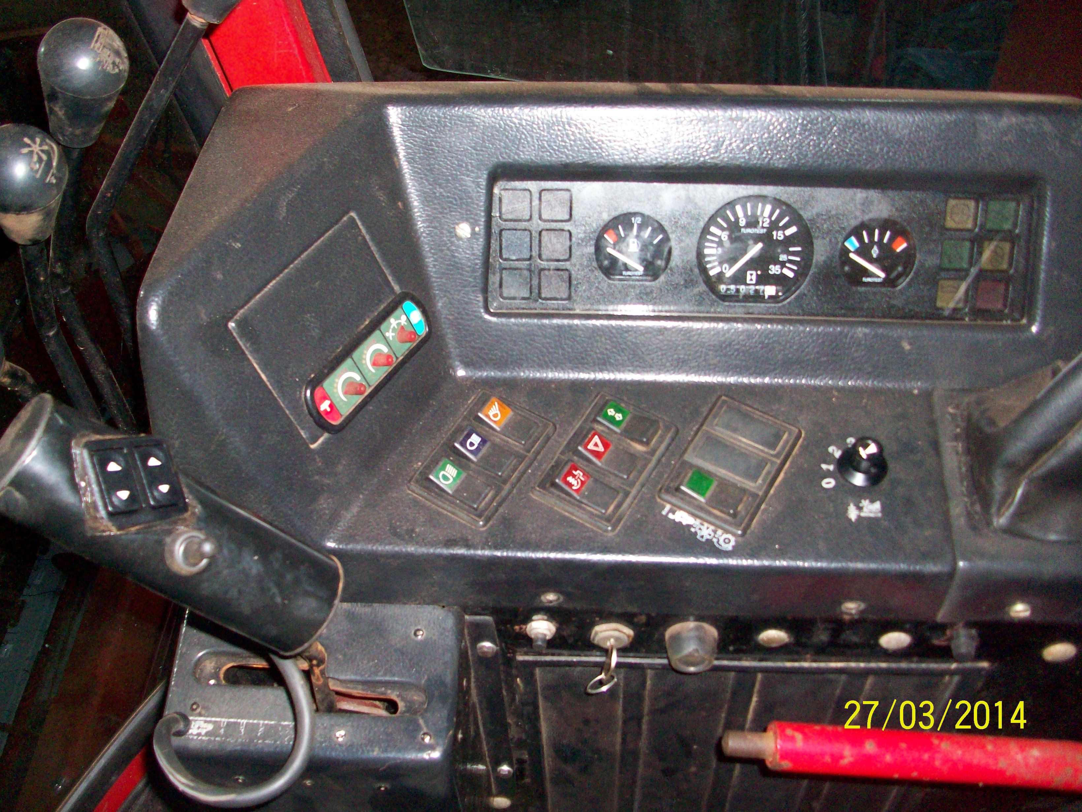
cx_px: 541
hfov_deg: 54.0
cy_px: 406
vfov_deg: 41.8
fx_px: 1063
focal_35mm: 34
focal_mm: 5.7
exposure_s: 1/60
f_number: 2.8
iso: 160
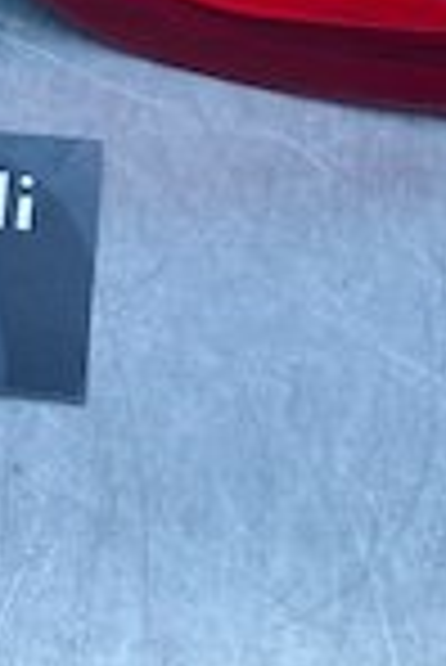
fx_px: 2169
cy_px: -621
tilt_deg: -41.4
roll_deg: -3.6
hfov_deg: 11.7
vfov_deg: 14.7
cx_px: 54
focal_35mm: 117
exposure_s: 1/715
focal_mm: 4.25
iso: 32
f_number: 1.8
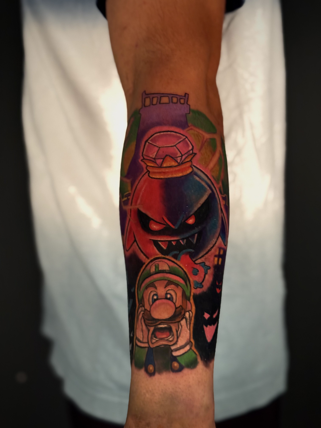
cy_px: 214
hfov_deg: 30.3
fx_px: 593
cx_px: 160
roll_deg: +6.1
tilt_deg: -8.4
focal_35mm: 48
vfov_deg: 39.7
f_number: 1.78
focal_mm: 6.76
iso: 500
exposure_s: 1/36
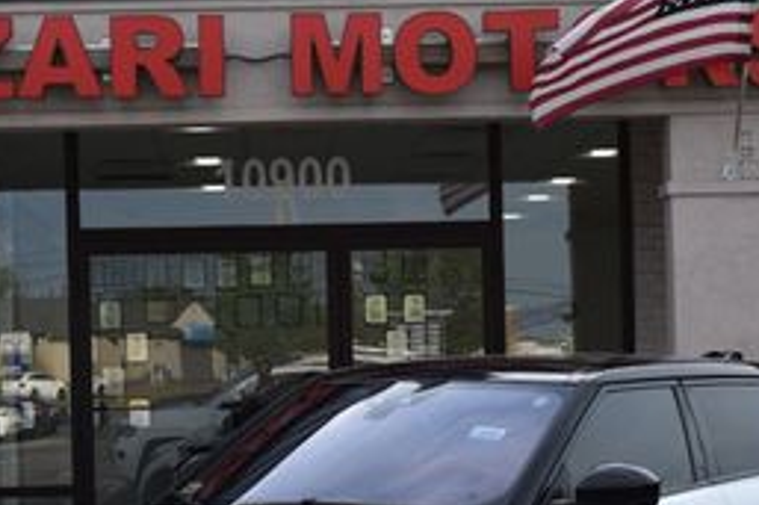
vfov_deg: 12.2
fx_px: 2360
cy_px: 384
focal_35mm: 112
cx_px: 363
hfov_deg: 18.3
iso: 400
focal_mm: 30
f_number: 10
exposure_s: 1/320
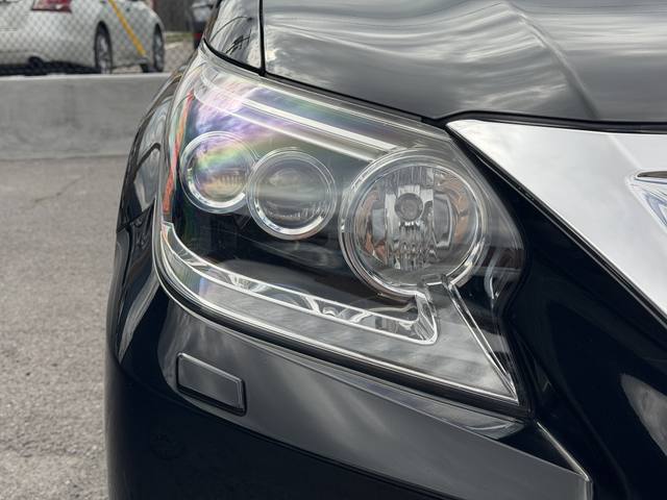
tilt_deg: -12.6
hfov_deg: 39.7
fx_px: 925
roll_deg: +3.6
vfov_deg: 30.3
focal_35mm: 48
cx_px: 334
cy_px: 250
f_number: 1.78
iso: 80
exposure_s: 1/1608
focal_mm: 6.76
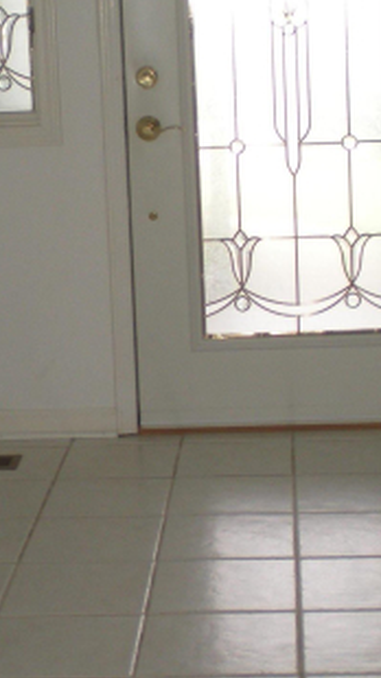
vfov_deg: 23.9
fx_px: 1601
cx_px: 130
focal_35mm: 89
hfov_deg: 13.6
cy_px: 276
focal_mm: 6.3
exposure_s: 1/106
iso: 89
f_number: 3.1
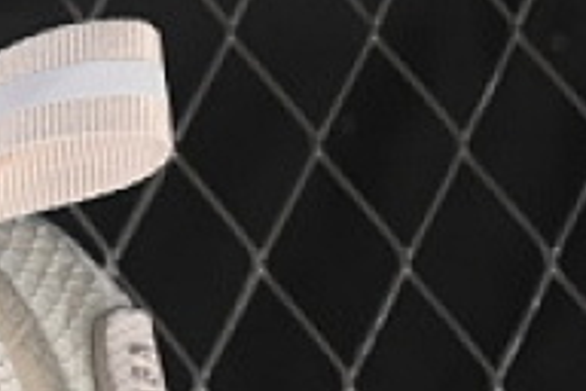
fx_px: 6852
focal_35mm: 421
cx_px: -906
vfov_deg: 3.3
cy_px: 183
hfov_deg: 4.8
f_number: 7.1
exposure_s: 1/80
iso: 160
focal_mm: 50
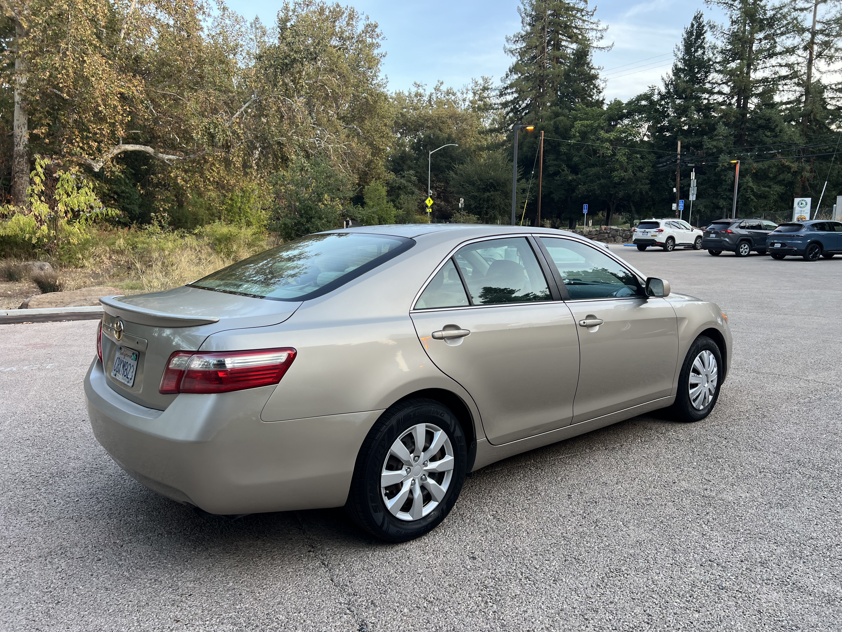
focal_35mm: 26
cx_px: 421
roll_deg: -0.1
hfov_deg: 67.3
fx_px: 632
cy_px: 316
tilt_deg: -8.2
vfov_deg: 53.1
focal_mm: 5.7
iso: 40
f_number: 1.5
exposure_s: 1/121
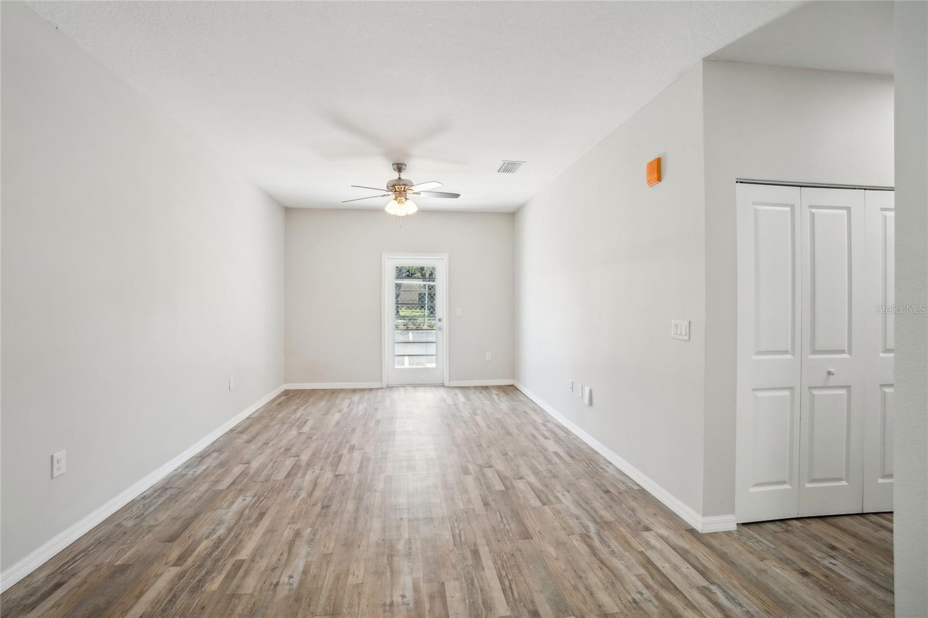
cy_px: 309
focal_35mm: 15
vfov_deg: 77.3
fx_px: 387
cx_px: 464
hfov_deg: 100.4
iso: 400
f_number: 4
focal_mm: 10
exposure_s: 1/80
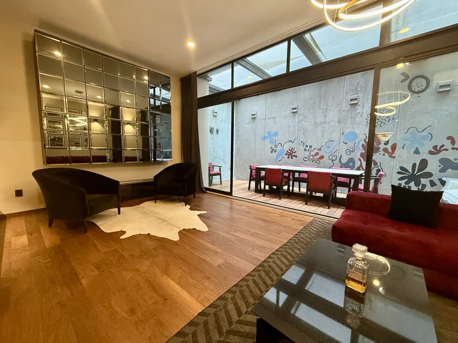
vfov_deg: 85.7
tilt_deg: -5.3
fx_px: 185
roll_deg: -0.6
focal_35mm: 14
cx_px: 229
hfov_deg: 102.1
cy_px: 172
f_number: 2.2
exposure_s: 1/60
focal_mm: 2.22
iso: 500
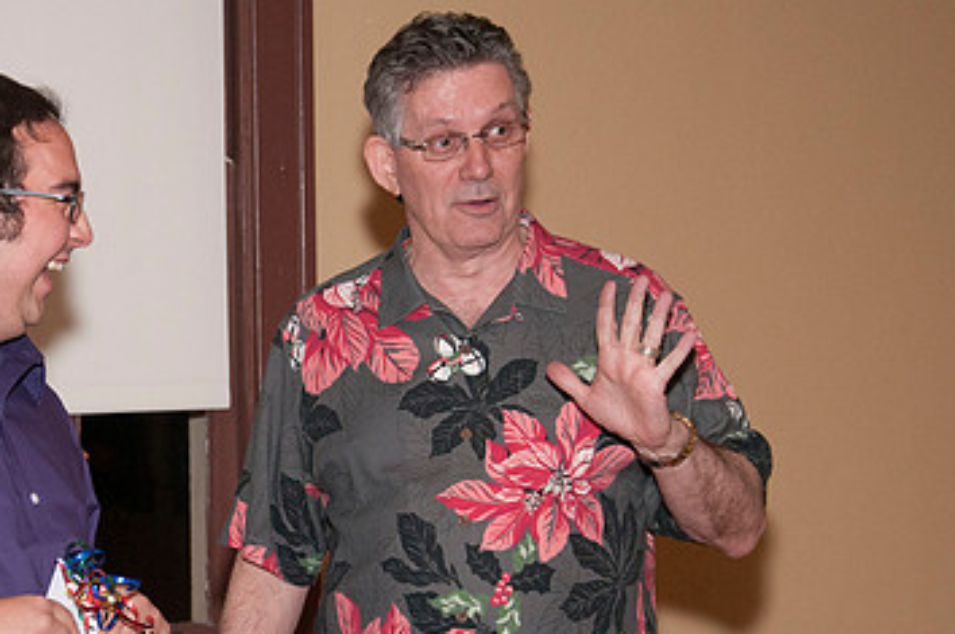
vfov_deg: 11.6
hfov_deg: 17.2
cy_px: 384
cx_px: 186
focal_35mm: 118
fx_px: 3126
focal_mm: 48
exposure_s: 1/80
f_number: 5.6
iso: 800
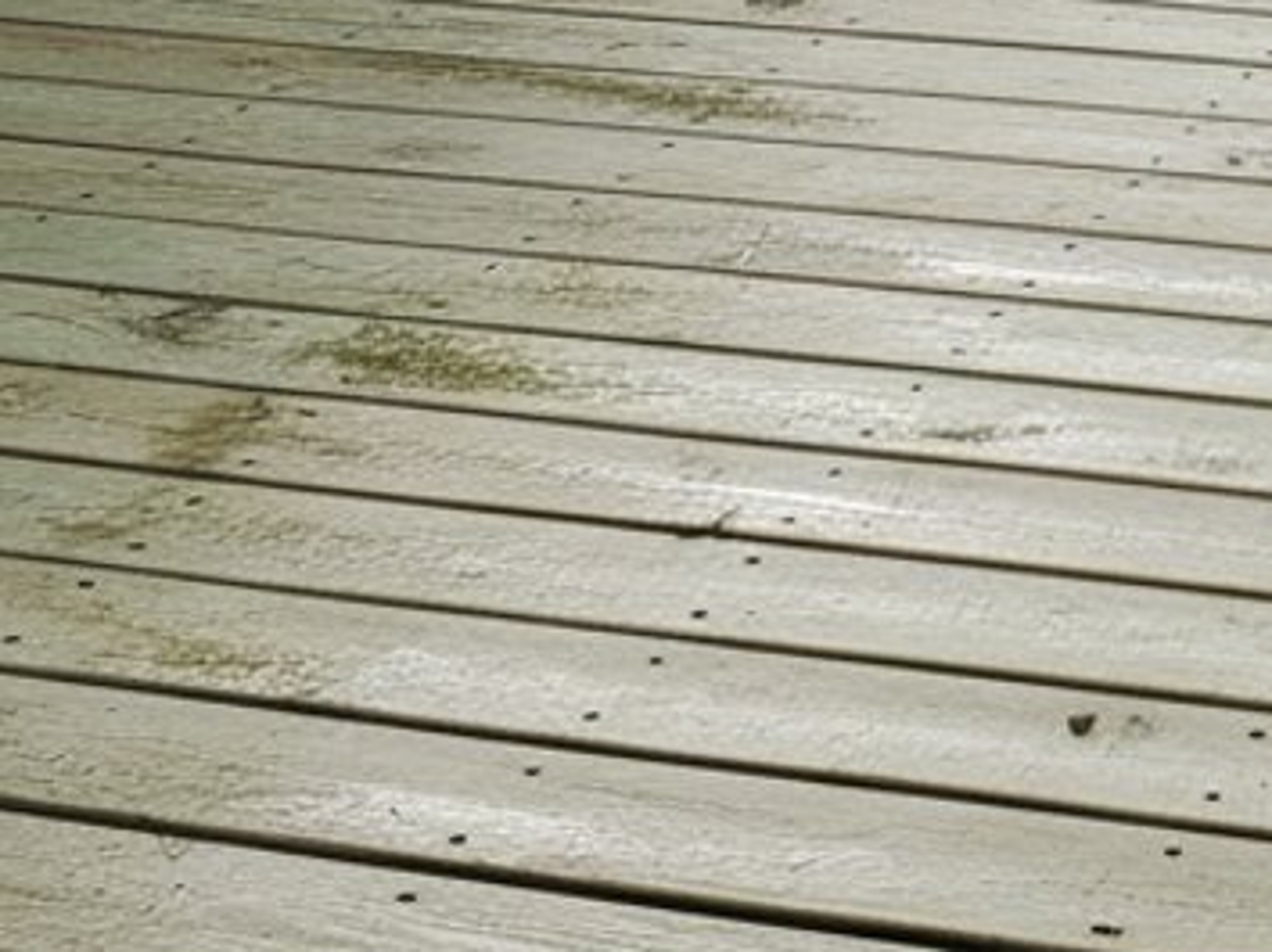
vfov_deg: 16.6
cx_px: 1513
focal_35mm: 78
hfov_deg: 23.0
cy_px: -604
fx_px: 2864
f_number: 1.8
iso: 1128
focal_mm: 6.4
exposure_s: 1/962
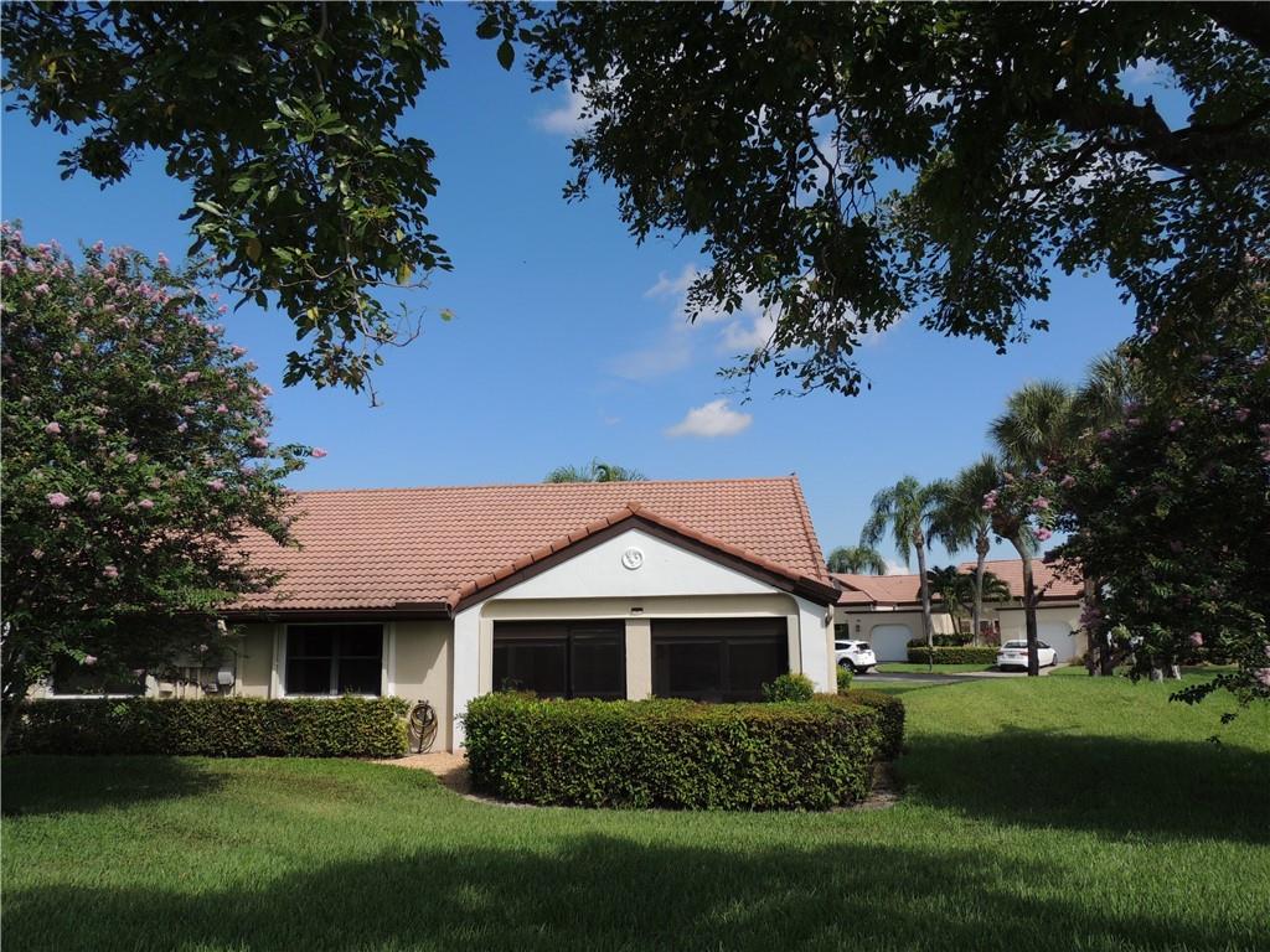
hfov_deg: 71.6
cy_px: 476
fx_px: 881
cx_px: 635
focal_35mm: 24
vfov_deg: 56.8
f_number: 3.3
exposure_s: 1/1250
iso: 100
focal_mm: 4.3
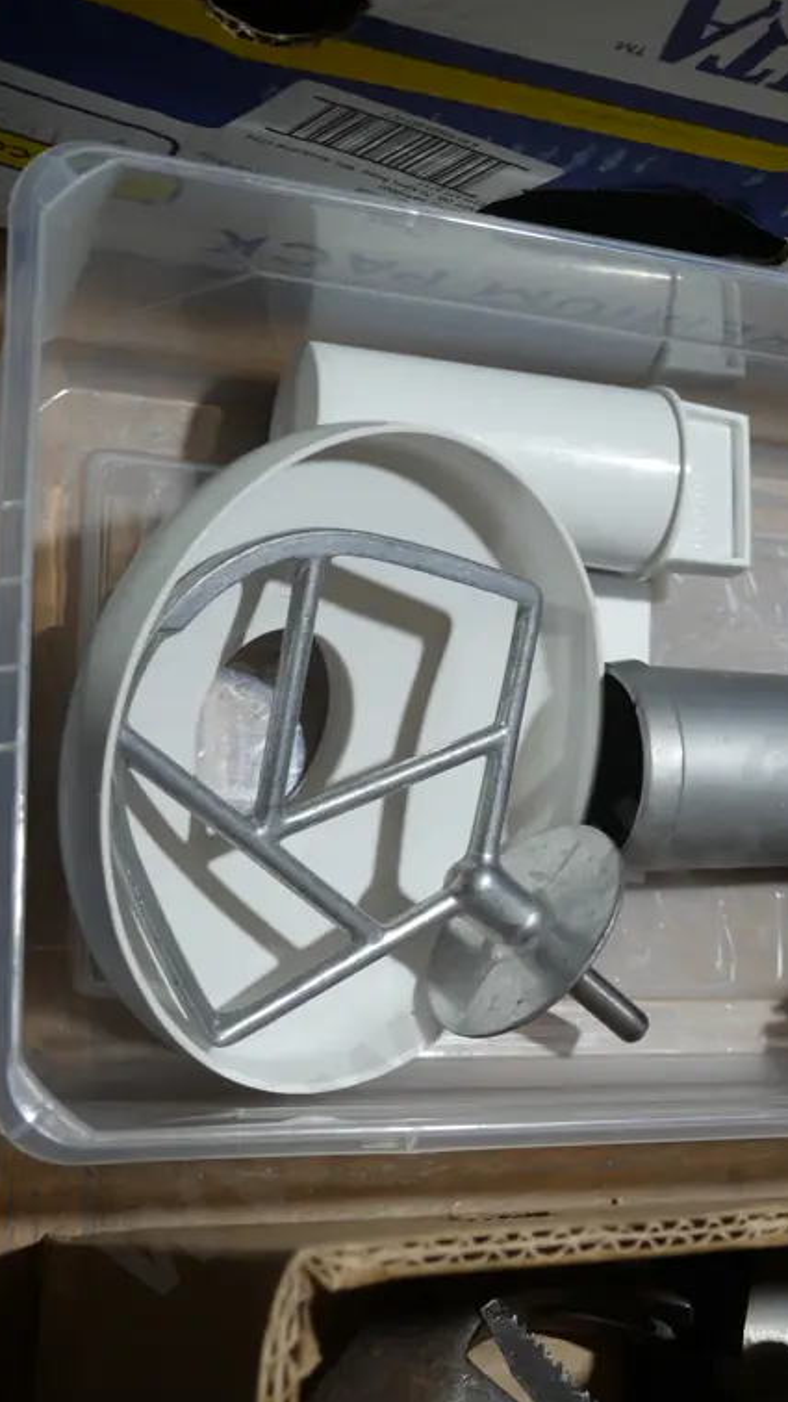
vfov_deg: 33.8
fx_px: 2304
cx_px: 873
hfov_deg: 18.6
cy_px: 707
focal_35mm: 62
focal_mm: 21
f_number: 4.6
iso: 200
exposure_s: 1/60
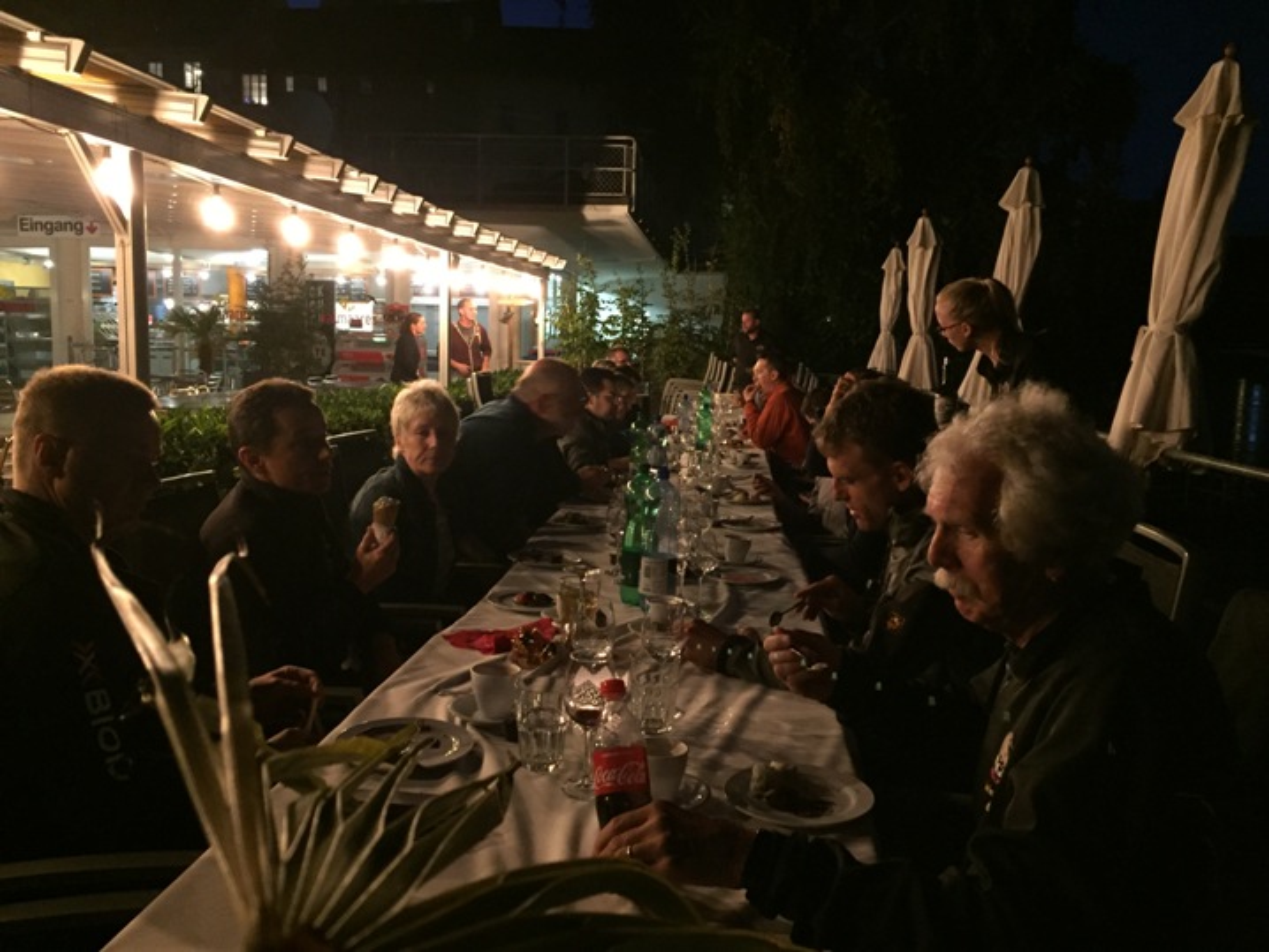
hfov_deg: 61.6
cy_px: 476
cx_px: 634
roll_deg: -1.7
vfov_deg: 48.3
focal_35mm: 29
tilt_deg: -6.4
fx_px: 1063
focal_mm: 4.15
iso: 320
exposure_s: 1/17
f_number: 2.2
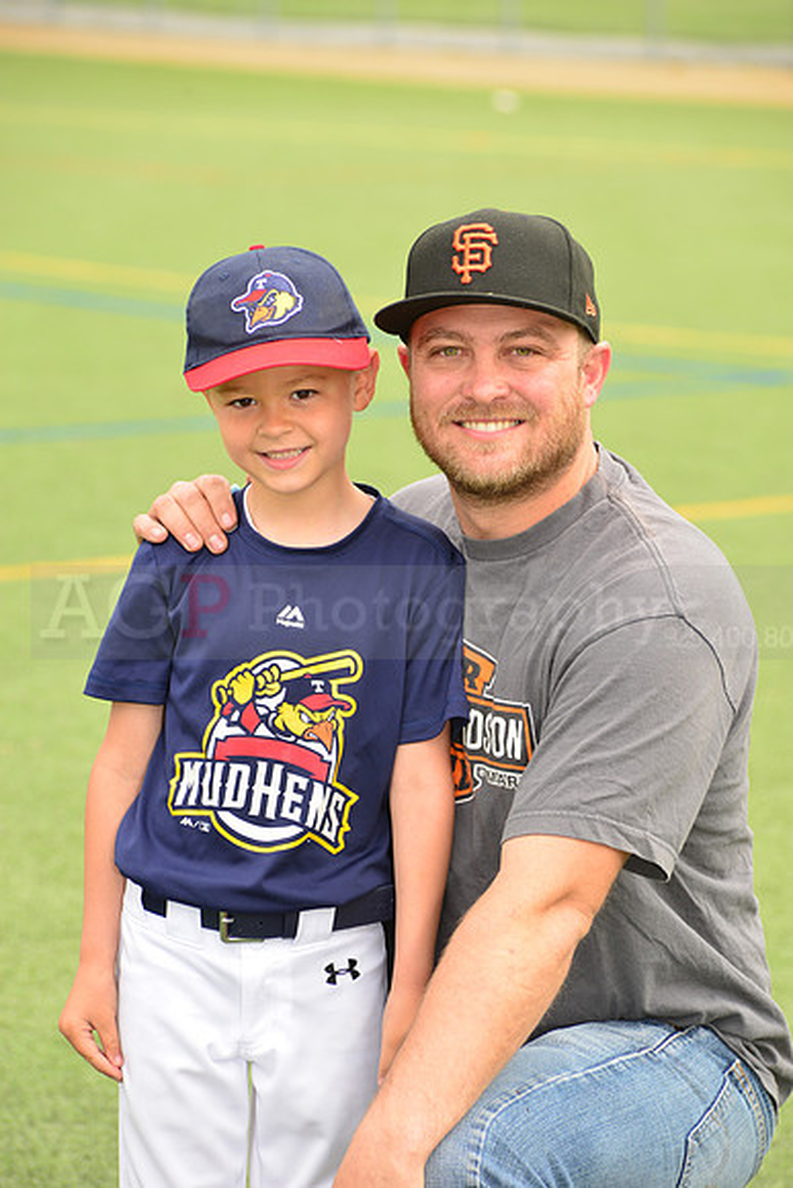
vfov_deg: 12.1
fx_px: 5613
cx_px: 396
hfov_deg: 8.1
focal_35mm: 170
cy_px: 594
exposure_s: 1/200
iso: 250
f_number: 8
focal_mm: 170
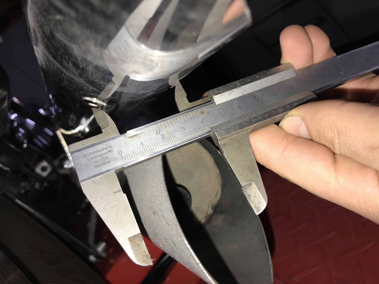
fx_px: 307
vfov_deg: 49.7
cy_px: 142
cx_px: 190
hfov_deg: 63.4
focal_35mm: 28
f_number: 1.8
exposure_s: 1/78
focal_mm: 3.99
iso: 20
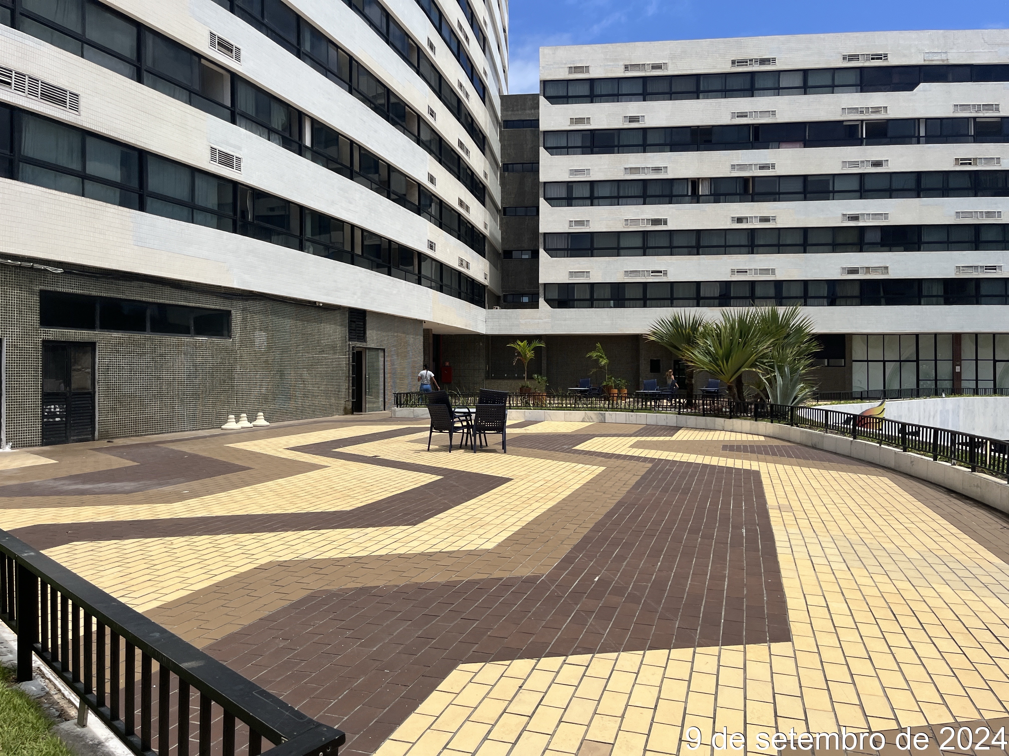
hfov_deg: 67.3
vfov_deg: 53.1
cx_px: 504
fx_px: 758
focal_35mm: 26
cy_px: 378
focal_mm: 5.1
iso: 50
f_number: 1.6
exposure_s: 1/5848
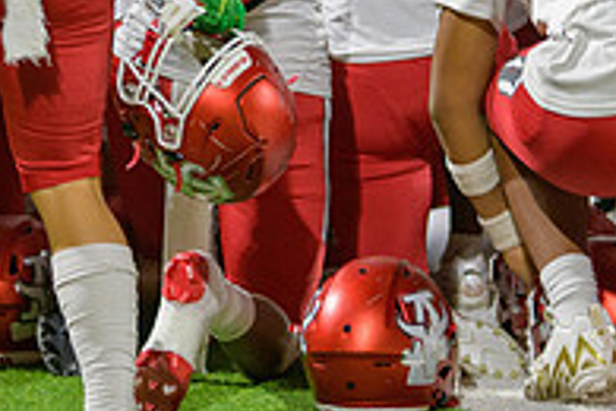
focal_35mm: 333
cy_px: -179
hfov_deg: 6.2
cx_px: 190
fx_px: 5698
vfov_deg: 4.1
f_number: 2.8
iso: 1250
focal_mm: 112
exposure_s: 1/250
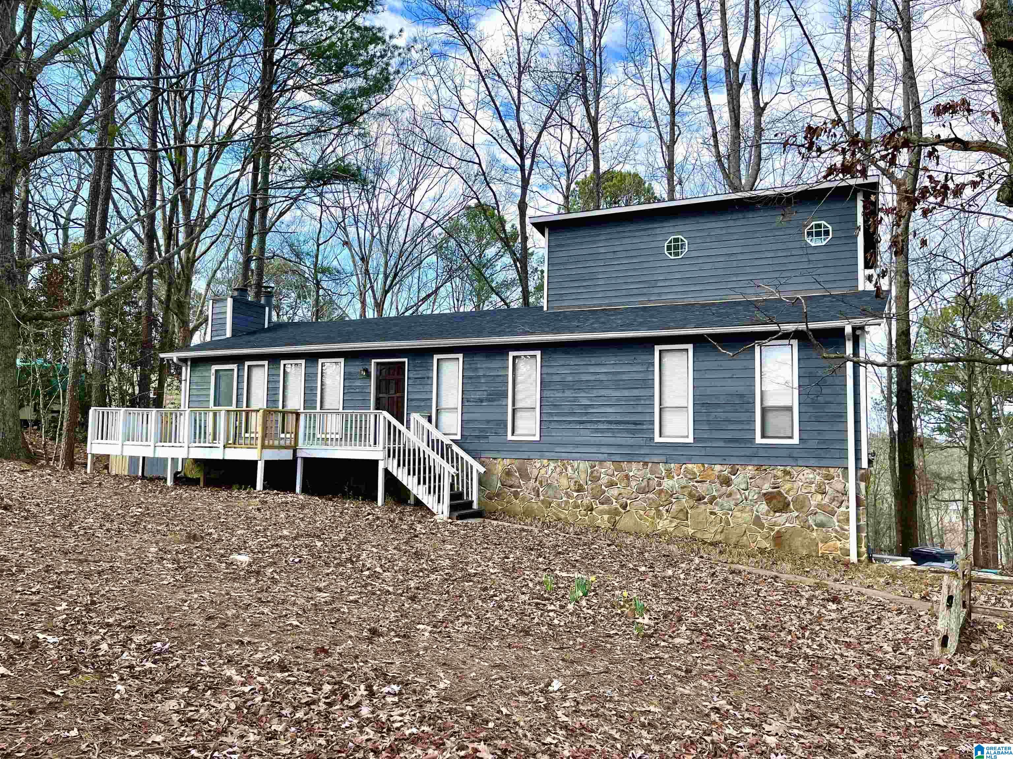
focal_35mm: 26
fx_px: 761
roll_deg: -0.5
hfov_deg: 67.3
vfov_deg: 53.1
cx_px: 506
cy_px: 380
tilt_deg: +5.2
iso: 50
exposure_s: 1/1106
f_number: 1.6
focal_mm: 5.1
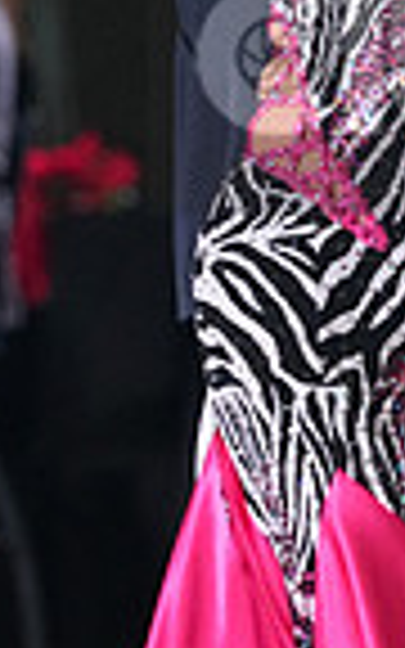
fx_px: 13563
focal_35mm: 768
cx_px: 772
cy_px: 68
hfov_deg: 1.7
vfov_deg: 2.7
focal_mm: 187
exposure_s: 1/400
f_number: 5
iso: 6400
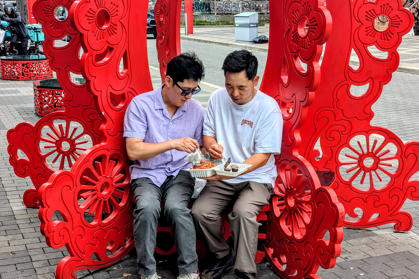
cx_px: 209
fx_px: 594
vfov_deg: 26.5
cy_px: 159
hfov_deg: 38.9
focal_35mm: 51
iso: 37
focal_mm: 6.81
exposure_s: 1/524
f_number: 1.85
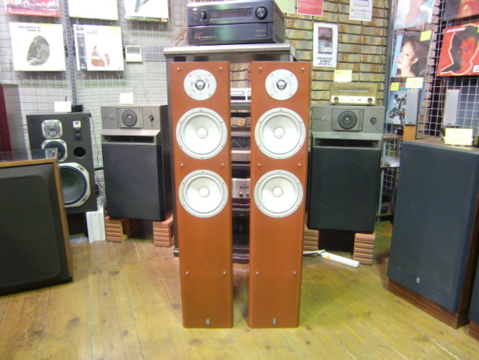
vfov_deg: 49.7
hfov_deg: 63.4
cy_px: 180
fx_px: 387
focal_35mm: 28
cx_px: 240
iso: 200
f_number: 2.6
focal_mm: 4.9
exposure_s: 1/10
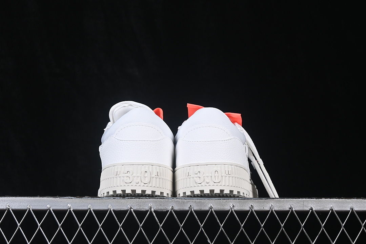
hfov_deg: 27.0
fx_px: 762
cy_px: 122
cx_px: 183
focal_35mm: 75
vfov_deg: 18.2
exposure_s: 1/80
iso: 160
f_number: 8
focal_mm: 50
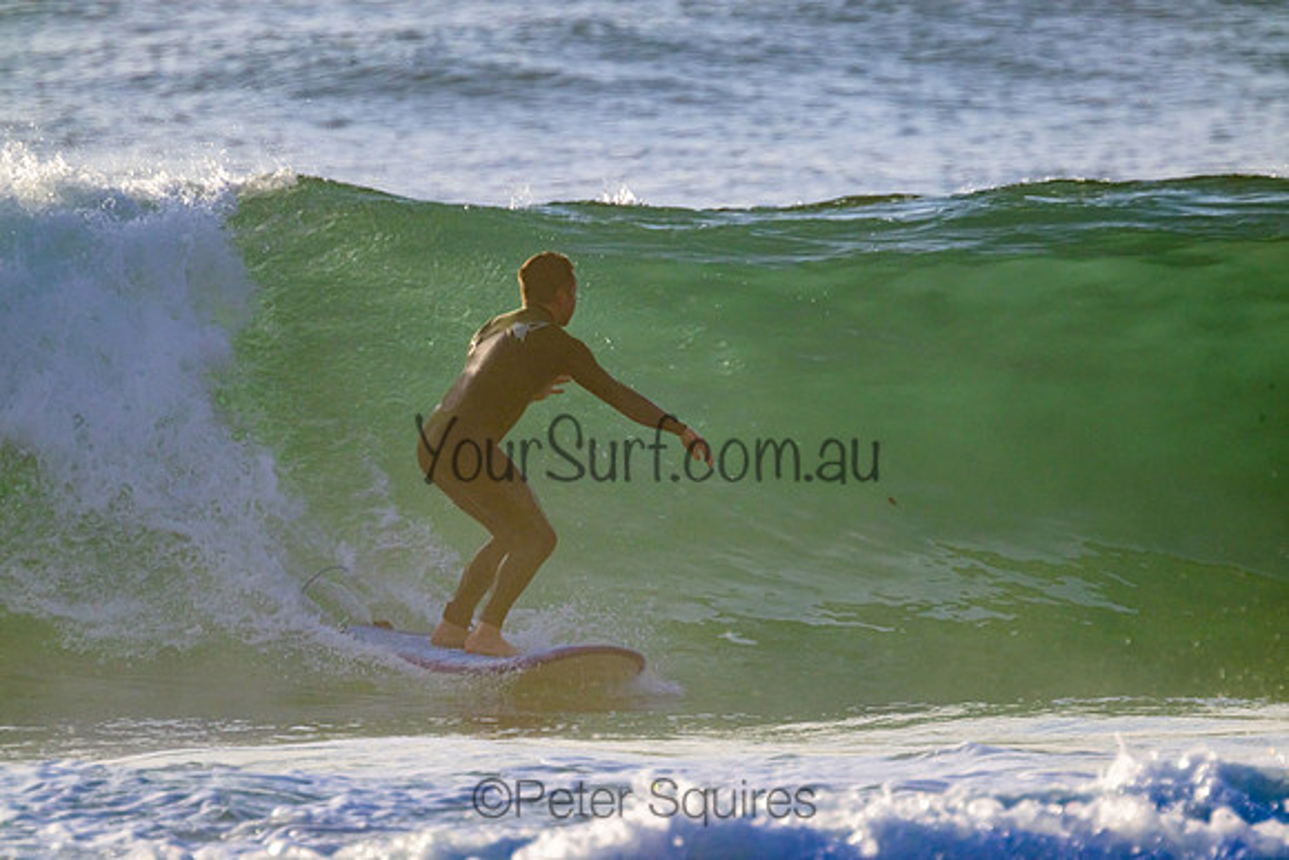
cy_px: 430
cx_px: 644
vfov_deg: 1.7
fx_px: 28650
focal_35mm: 800
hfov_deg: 2.6
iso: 800
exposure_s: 1/1600
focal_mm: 800
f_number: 11
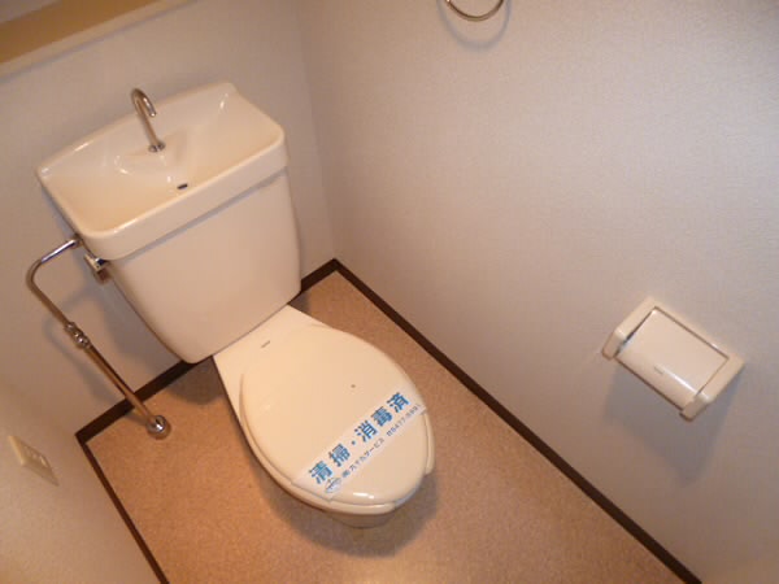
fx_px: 540
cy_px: 292
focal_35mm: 24
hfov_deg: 71.6
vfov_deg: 56.8
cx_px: 390
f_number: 2.5
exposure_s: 1/60
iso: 250
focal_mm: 4.3
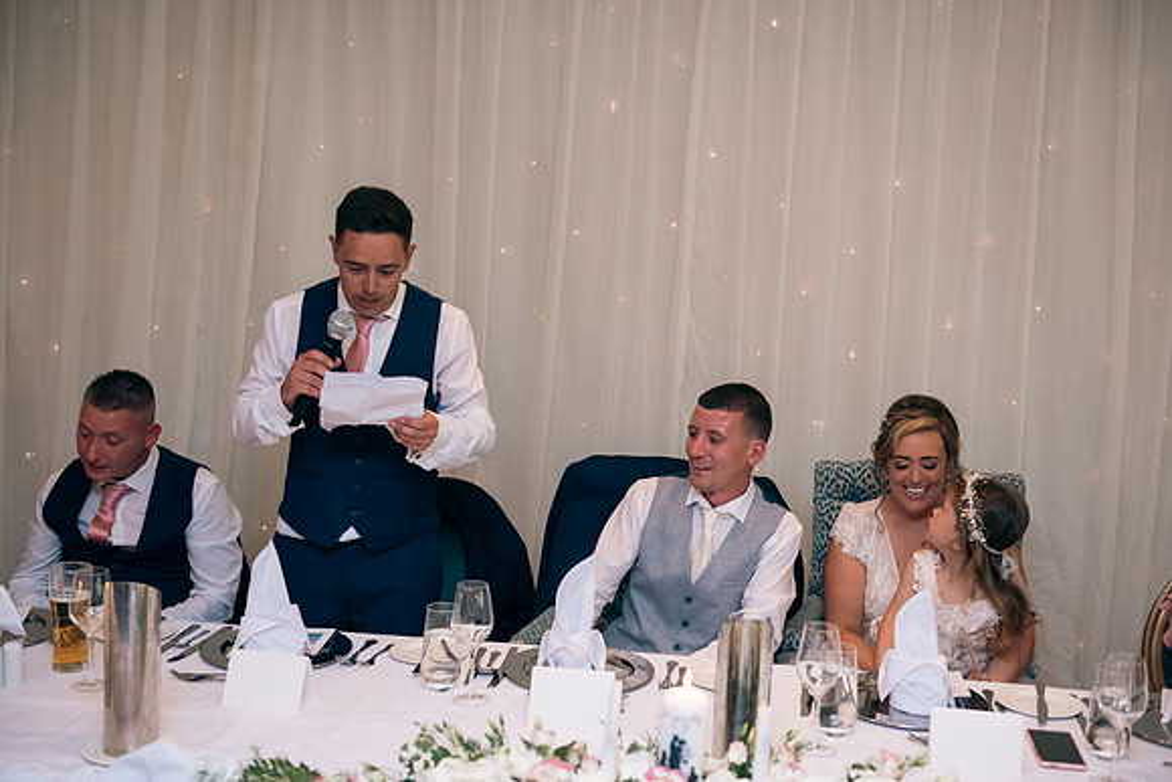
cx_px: 586
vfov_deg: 28.1
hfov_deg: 41.1
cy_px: 391
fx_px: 1563
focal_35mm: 48
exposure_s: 1/160
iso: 800
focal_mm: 48
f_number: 3.5
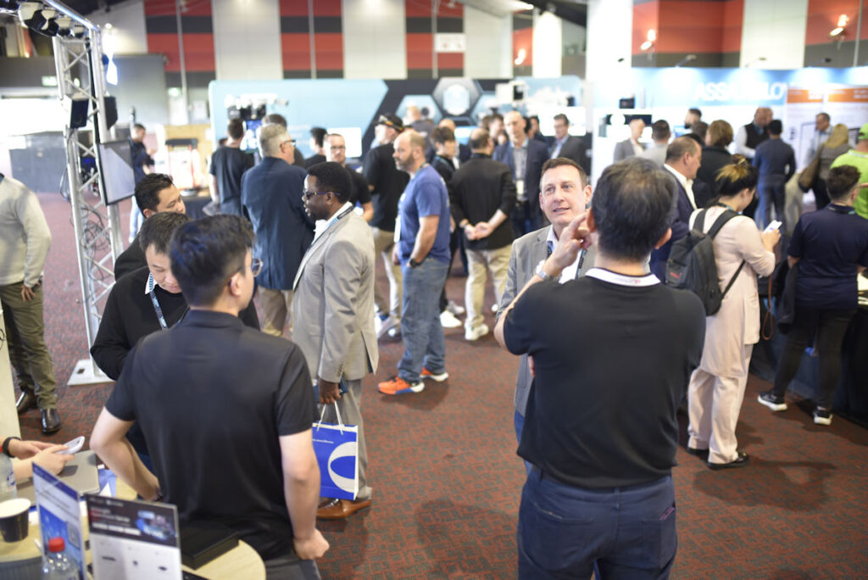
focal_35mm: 35
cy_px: 290
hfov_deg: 54.4
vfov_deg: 37.9
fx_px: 844
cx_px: 434
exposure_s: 1/60
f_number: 1.6
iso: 800
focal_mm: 35
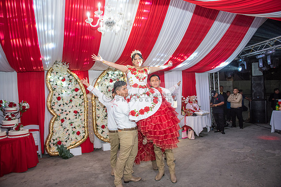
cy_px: 94
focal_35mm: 24
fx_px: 187
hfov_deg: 73.7
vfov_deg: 53.2
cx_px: 140
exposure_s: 1/160
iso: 800
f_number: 3.2
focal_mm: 24
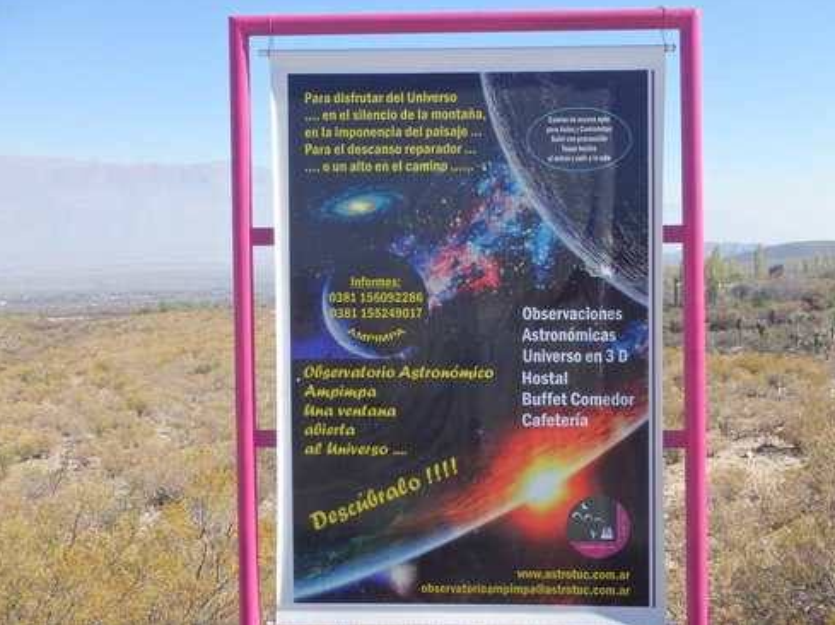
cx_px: 420
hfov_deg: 43.0
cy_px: 312
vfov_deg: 32.8
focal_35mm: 44
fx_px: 1061
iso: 125
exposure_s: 1/500
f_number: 4.8
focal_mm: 7.7
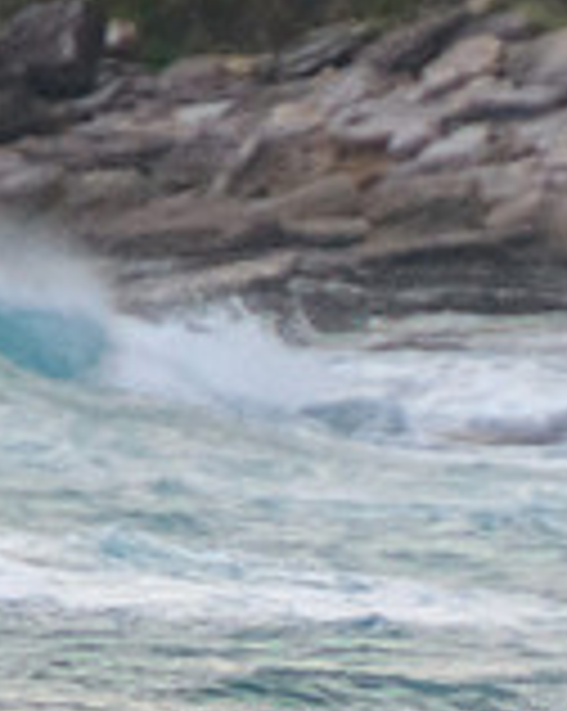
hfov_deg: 0.7
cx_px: 720
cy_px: 853
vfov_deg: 0.9
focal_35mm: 2124
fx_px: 44640
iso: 1100
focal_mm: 400
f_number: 5.6
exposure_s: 1/1600
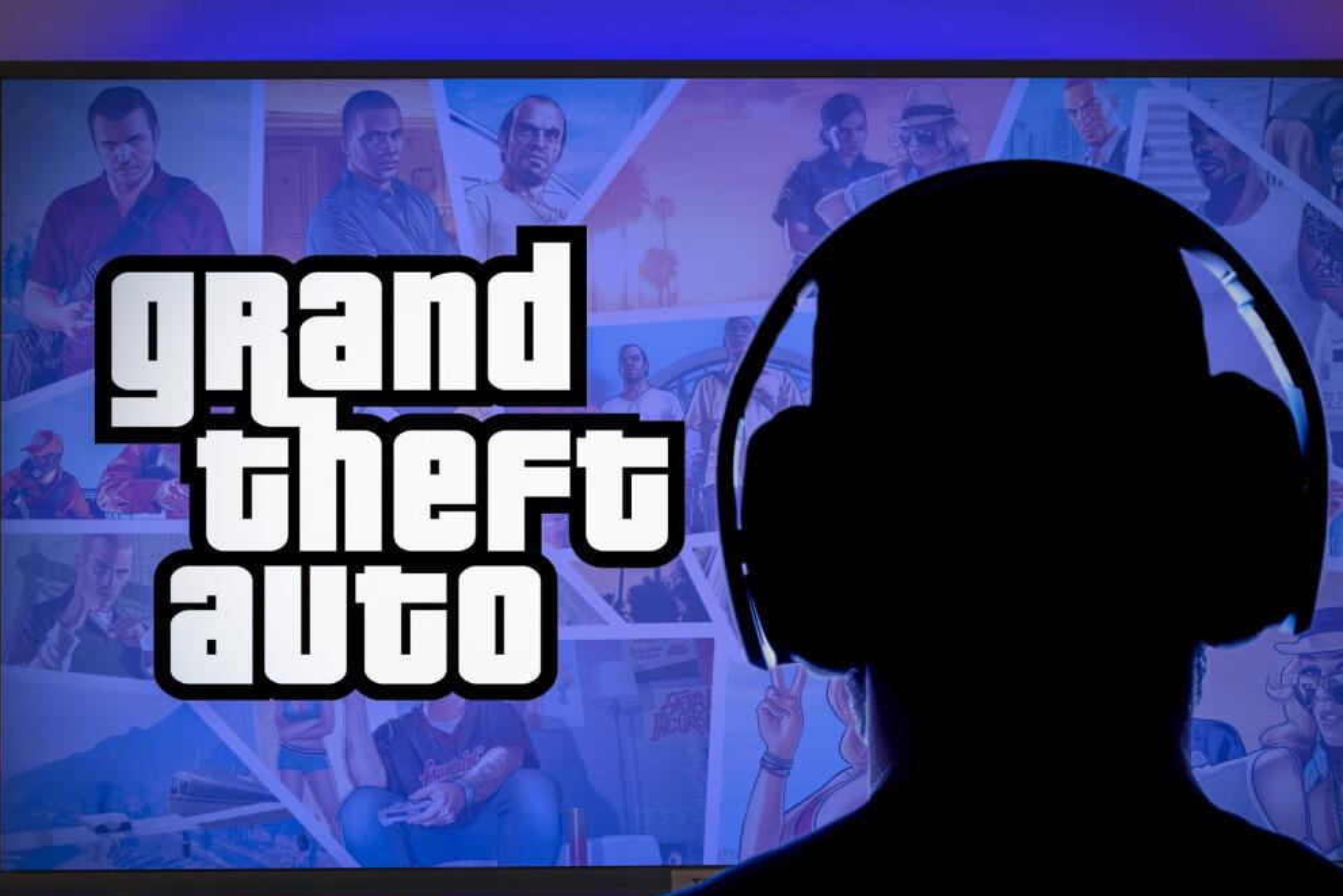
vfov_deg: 19.7
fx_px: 2574
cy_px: 499
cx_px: 693
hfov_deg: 29.2
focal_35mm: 69
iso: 100
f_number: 14
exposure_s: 1/4
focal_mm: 38
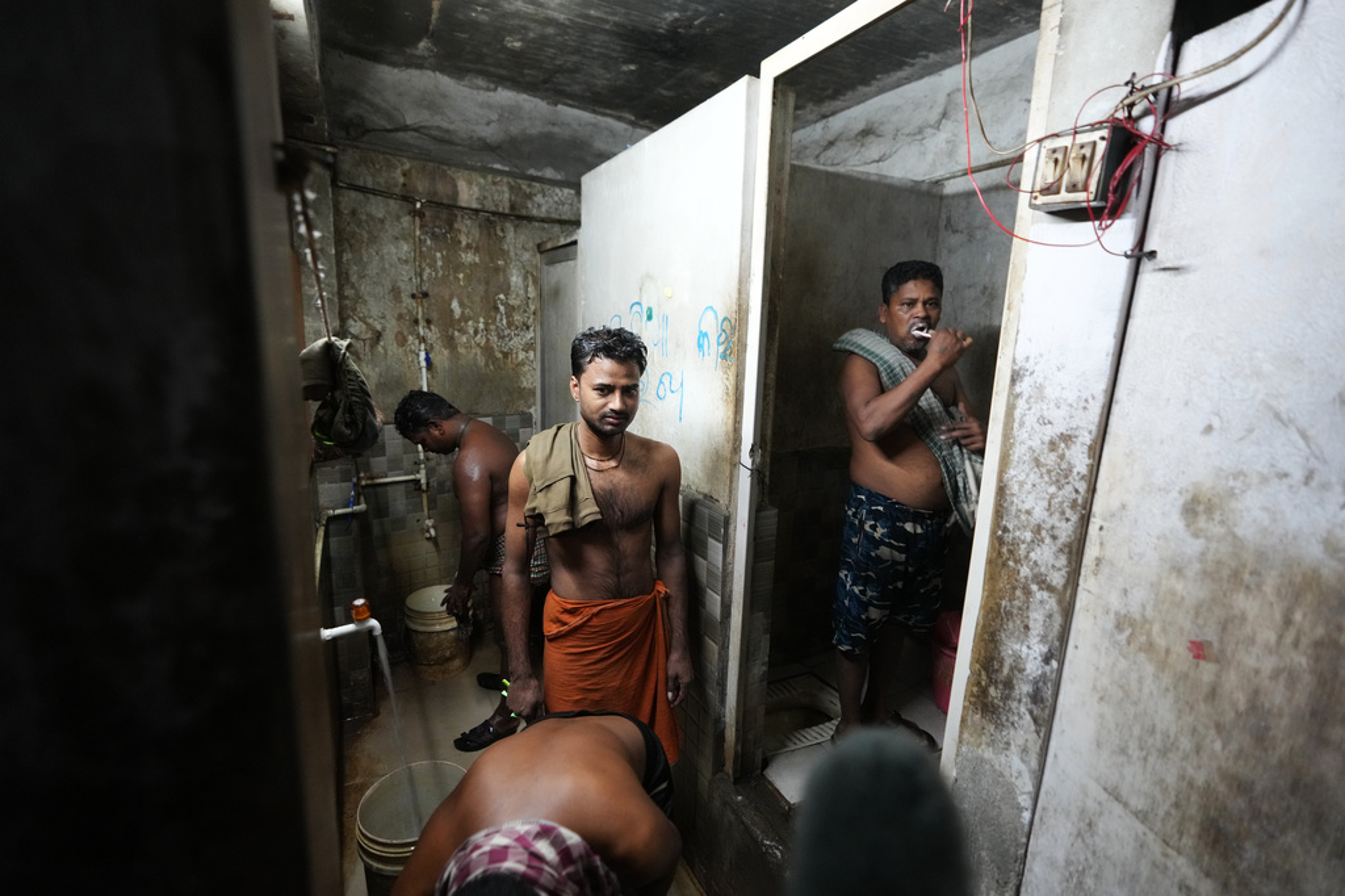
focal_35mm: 16
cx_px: 672
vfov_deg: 73.7
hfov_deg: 96.8
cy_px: 448
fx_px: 598
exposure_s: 1/50
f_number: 2.8
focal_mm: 16
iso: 4000
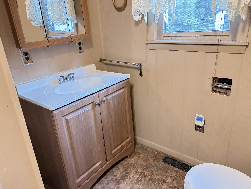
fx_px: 189
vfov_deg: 53.1
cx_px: 126
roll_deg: +3.5
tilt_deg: -20.8
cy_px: 94
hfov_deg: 67.3
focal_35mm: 26
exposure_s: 1/30
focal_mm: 5.96
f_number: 1.6
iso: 800
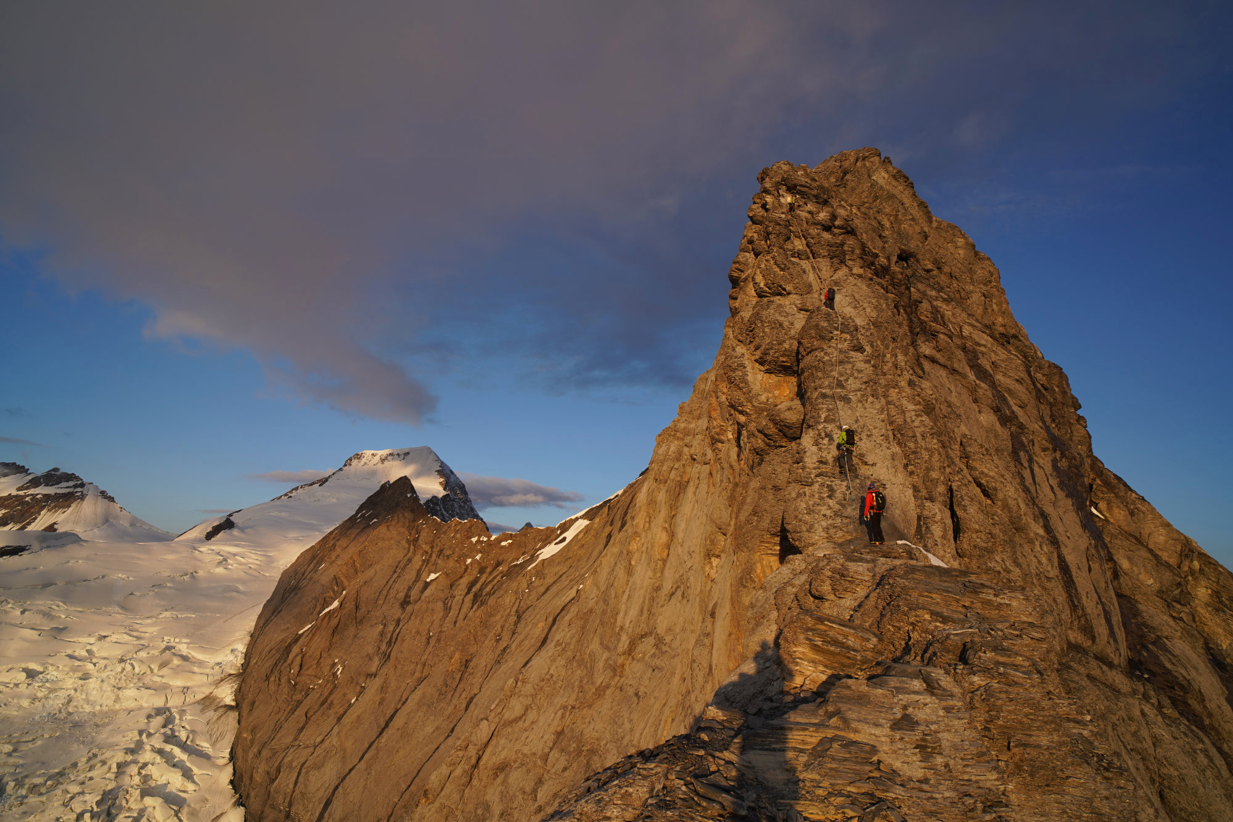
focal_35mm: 18
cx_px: 616
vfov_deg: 67.4
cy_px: 411
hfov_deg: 90.0
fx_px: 616
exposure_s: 1/160
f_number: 6.3
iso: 100
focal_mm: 18
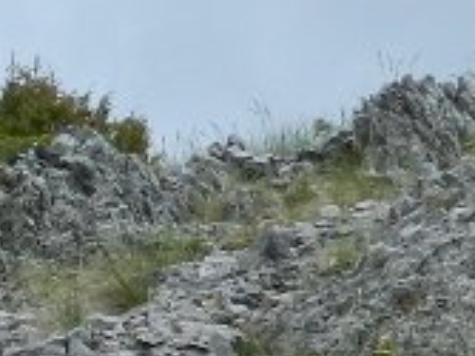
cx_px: -1197
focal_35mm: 447
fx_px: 6129
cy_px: 685
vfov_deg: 3.3
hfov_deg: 4.2
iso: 80
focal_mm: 10.2
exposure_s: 1/500
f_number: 3.8
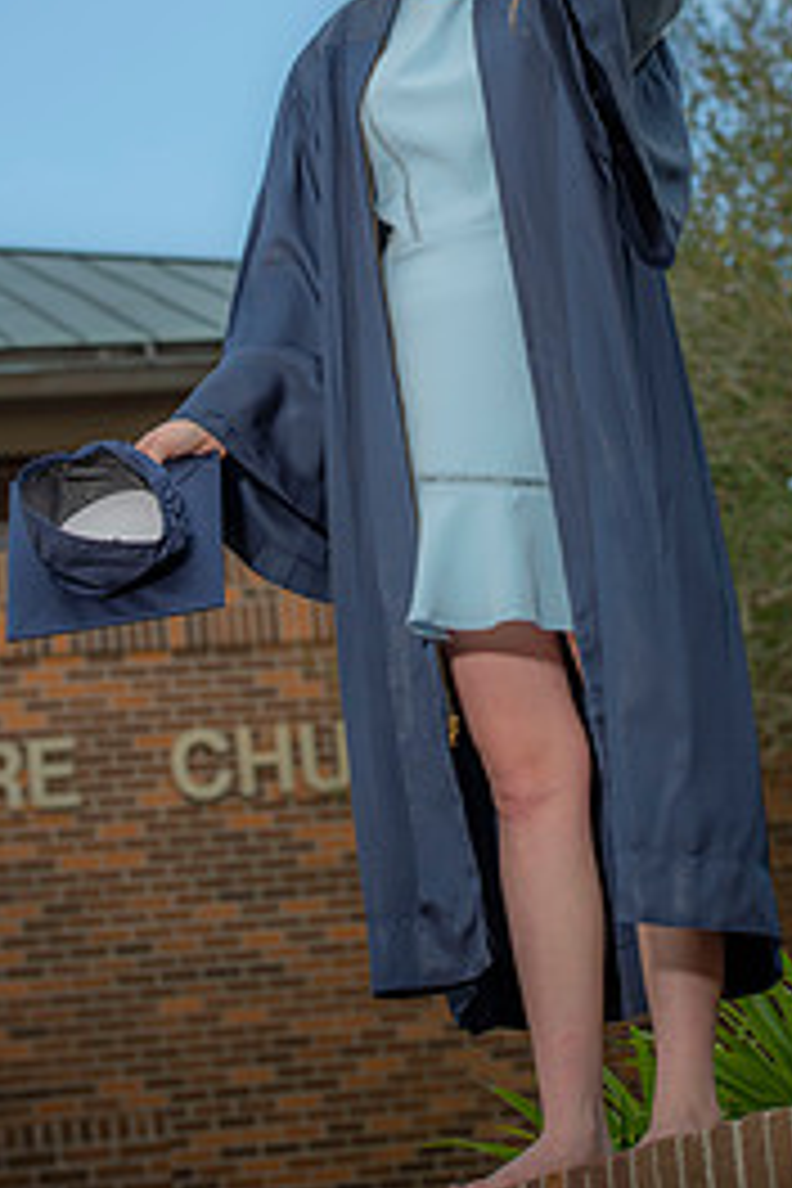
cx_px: 448
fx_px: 4488
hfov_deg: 10.1
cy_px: 198
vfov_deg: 15.0
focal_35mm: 136
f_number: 5.6
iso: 80
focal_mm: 80
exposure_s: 1/250
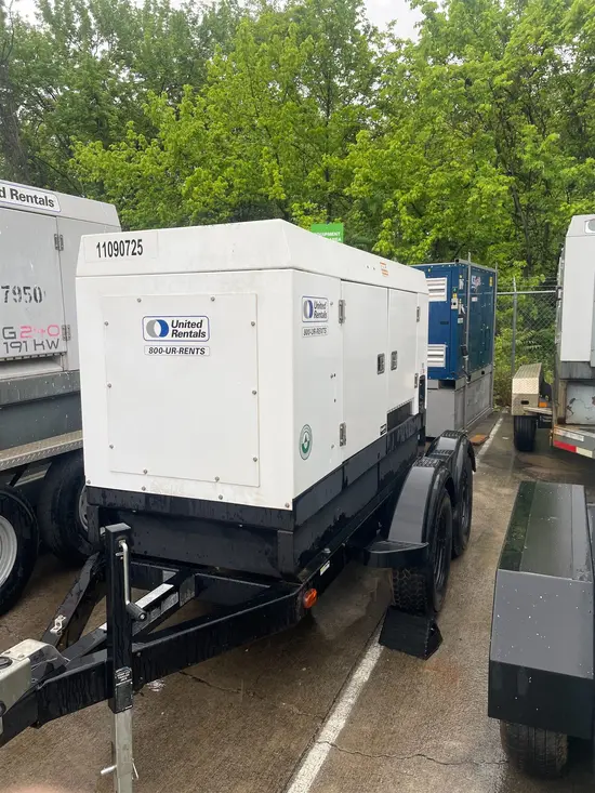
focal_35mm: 26
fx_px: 596
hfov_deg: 53.1
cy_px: 396
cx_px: 298
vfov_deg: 67.3
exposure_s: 1/219
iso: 32
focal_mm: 4.2
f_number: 1.6
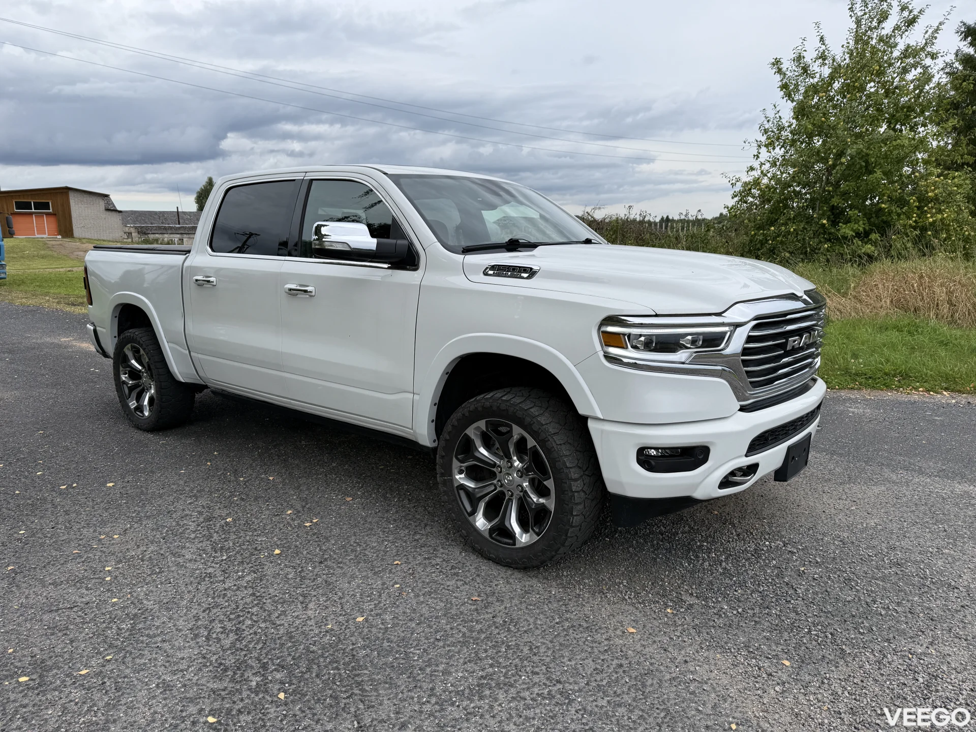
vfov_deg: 56.8
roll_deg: +0.3
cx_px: 488
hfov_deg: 71.6
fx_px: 677
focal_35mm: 24
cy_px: 366
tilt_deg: -10.9
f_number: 1.78
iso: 80
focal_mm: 6.76
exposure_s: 1/1361
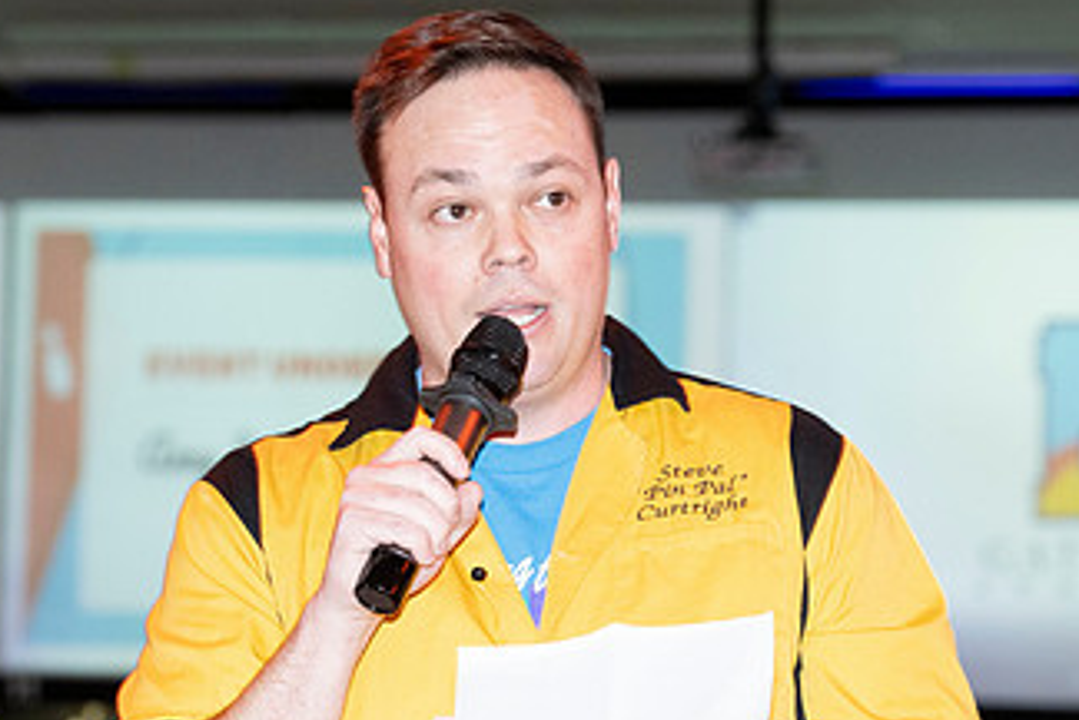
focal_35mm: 214
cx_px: 541
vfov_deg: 6.4
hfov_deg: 9.6
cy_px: 503
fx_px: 6417
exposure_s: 1/60
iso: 1600
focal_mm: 120
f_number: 5.6
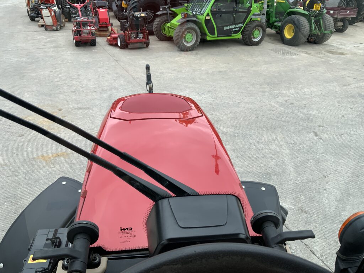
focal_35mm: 29
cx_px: 182
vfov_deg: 48.2
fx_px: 305
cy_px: 136
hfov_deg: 61.7
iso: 16
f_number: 1.8
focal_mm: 3
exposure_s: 1/365
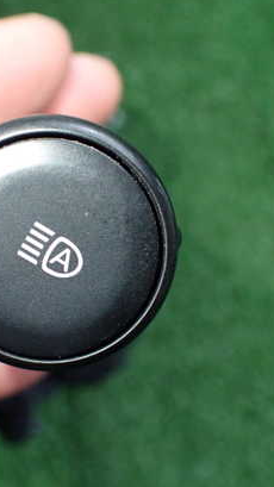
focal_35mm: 48
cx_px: 113
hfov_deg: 24.9
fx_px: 620
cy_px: 252
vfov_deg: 42.9
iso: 800
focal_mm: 5.4
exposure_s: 1/125
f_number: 2.3
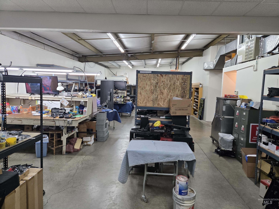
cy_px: 104
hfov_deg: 73.9
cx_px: 140
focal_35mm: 23
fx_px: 185
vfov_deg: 58.9
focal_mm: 5.4
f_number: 1.8
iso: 200
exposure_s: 1/120
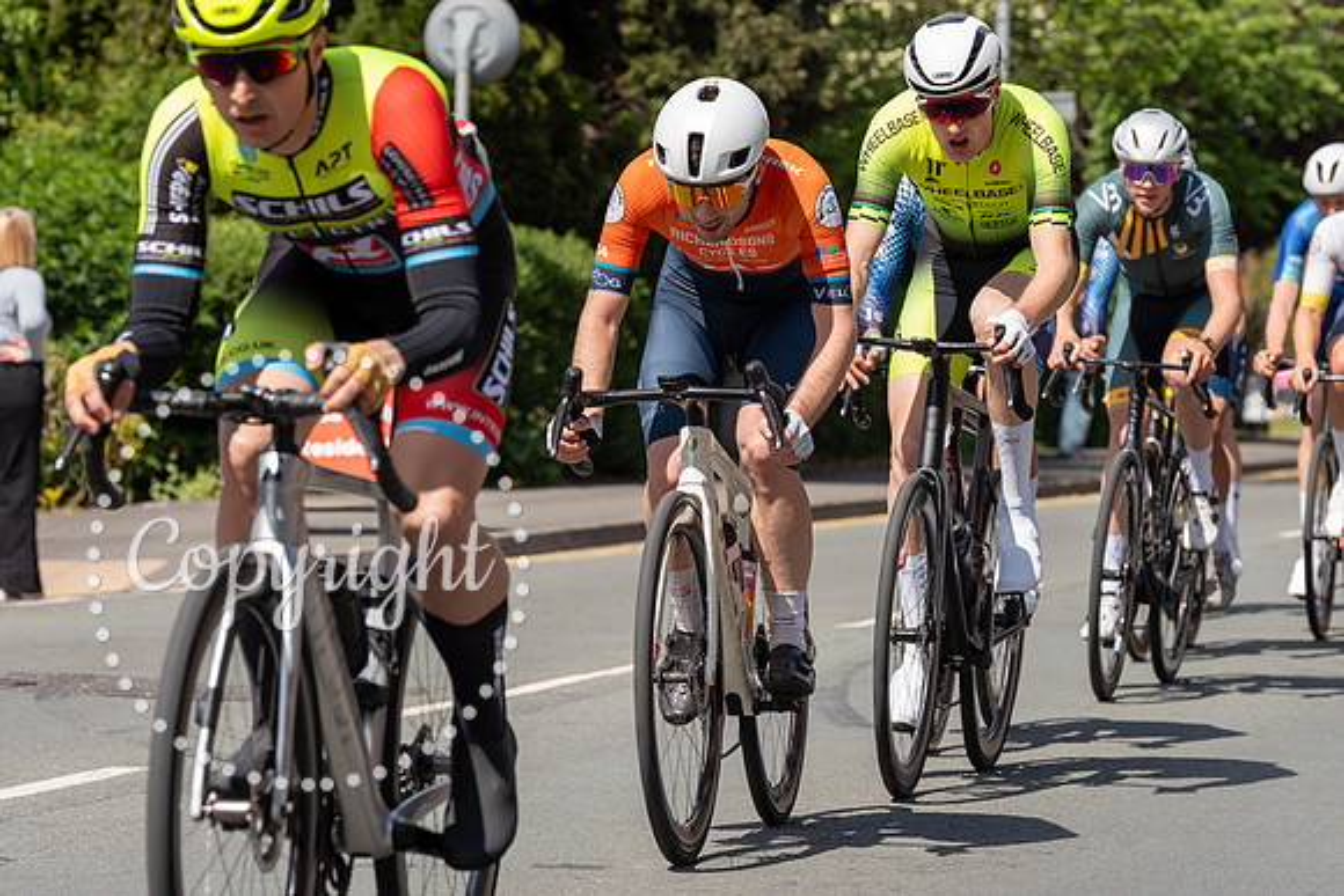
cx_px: 722
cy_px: 306
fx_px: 6116
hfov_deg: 12.5
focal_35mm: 164
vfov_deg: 8.4
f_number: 5.6
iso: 250
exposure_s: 1/1000
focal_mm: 124
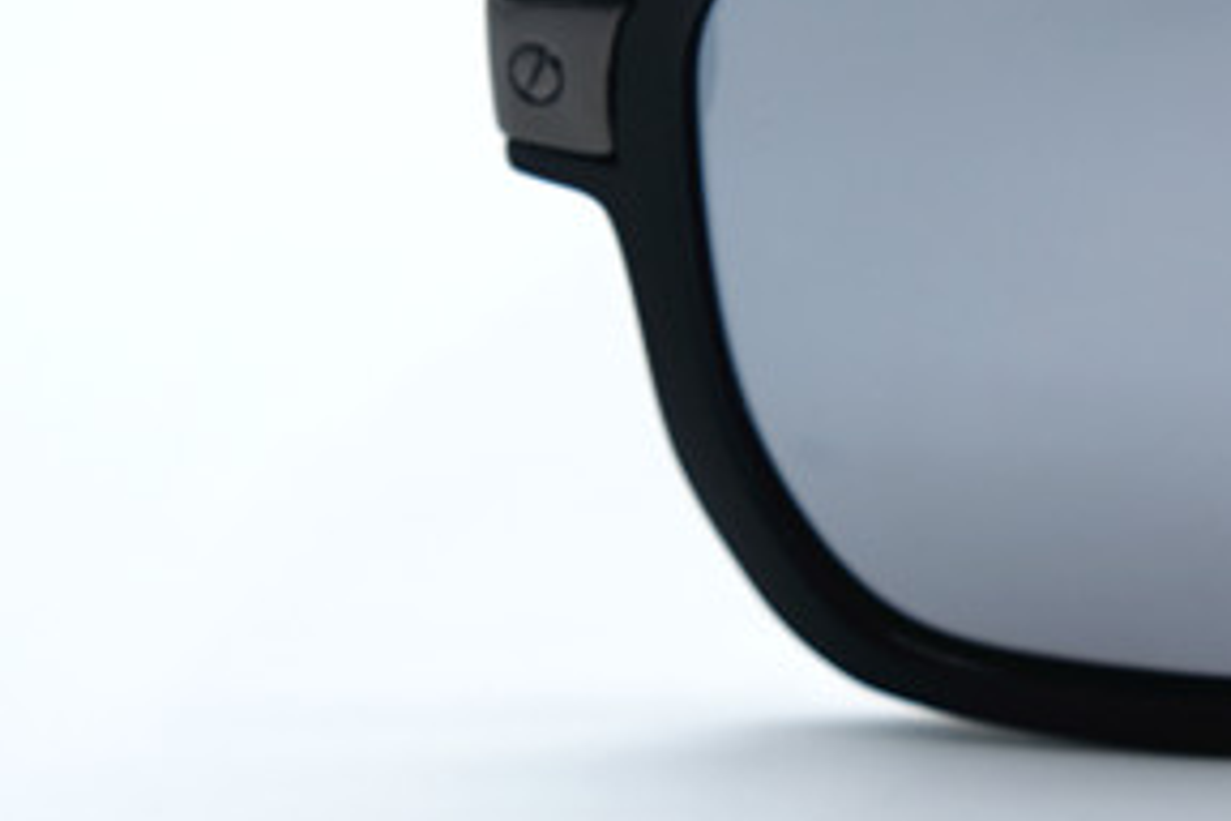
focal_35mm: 233
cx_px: 1958
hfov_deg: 8.6
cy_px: 214
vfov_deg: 5.9
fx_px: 7967
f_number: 5
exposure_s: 1/240
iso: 160
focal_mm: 44.4
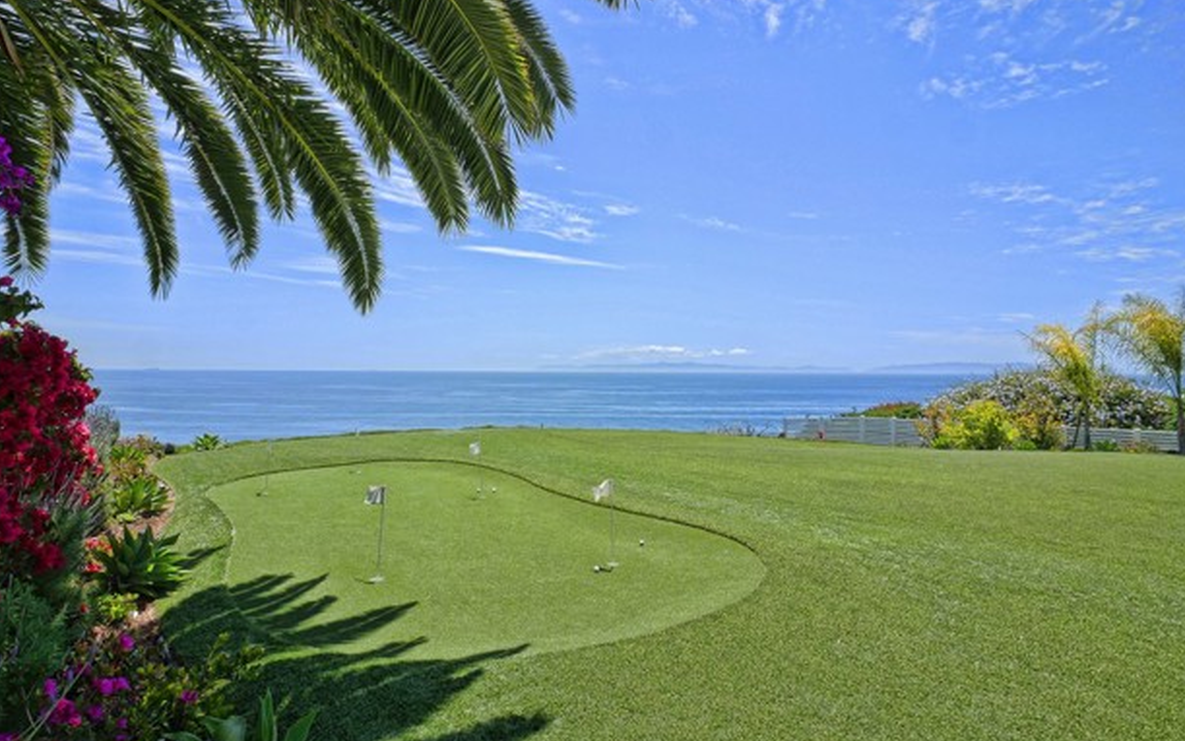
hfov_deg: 85.0
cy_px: 343
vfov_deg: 59.6
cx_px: 578
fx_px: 646
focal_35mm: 20
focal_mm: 9
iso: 200
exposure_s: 1/100
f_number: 14
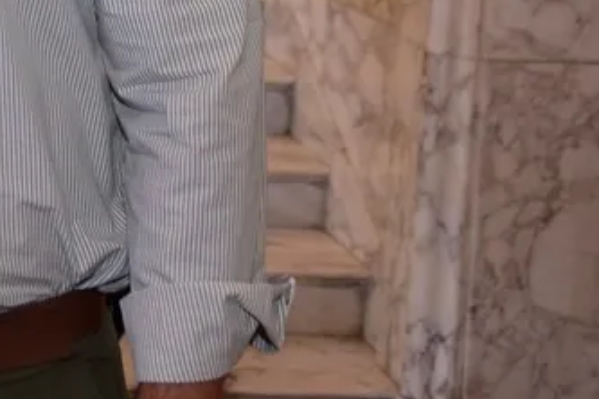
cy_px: -137
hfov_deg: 15.2
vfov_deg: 10.6
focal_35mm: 126
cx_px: -273
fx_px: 2096
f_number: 5.6
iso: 500
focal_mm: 28
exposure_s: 1/200
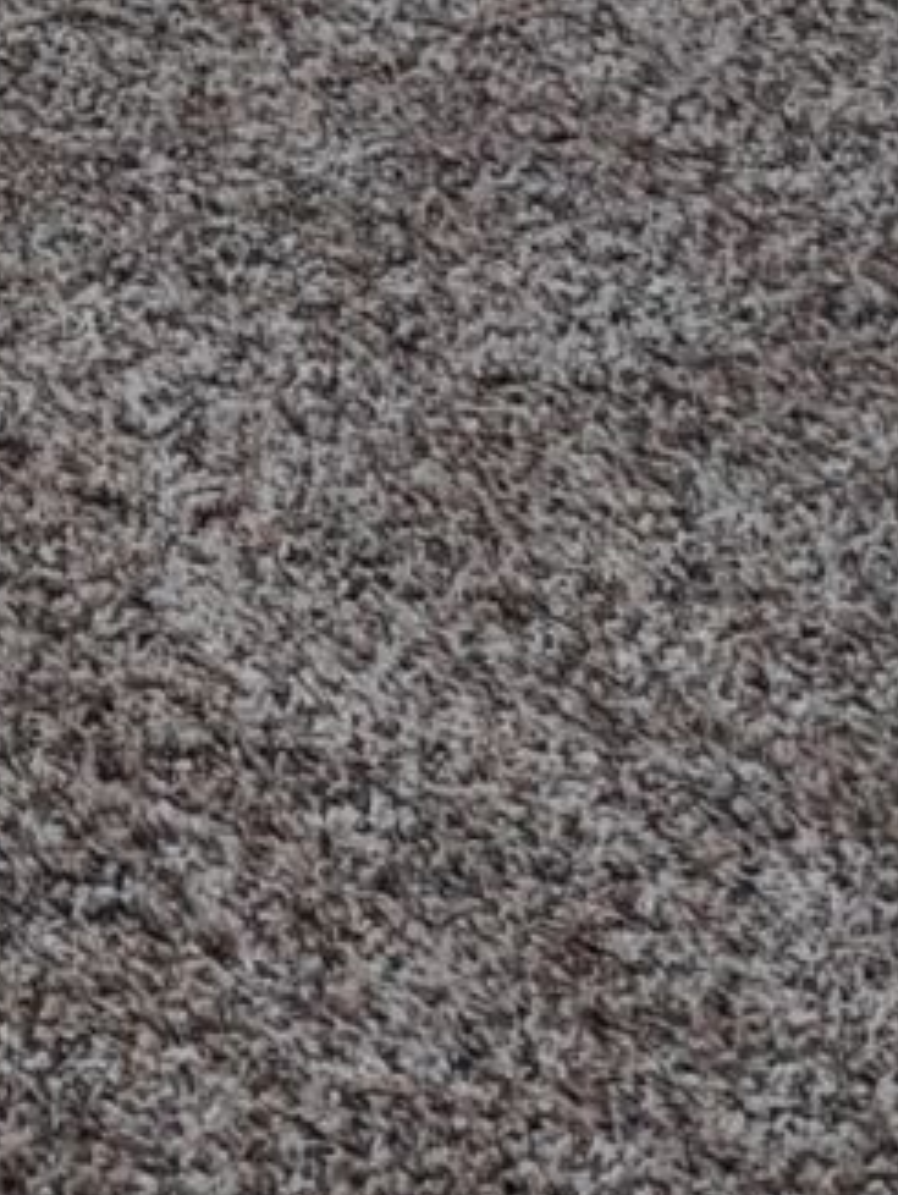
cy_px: -1941
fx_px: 6563
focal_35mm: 190
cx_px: -1604
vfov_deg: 9.1
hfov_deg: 7.1
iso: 1000
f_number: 1.7
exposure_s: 1/60
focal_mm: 6.06
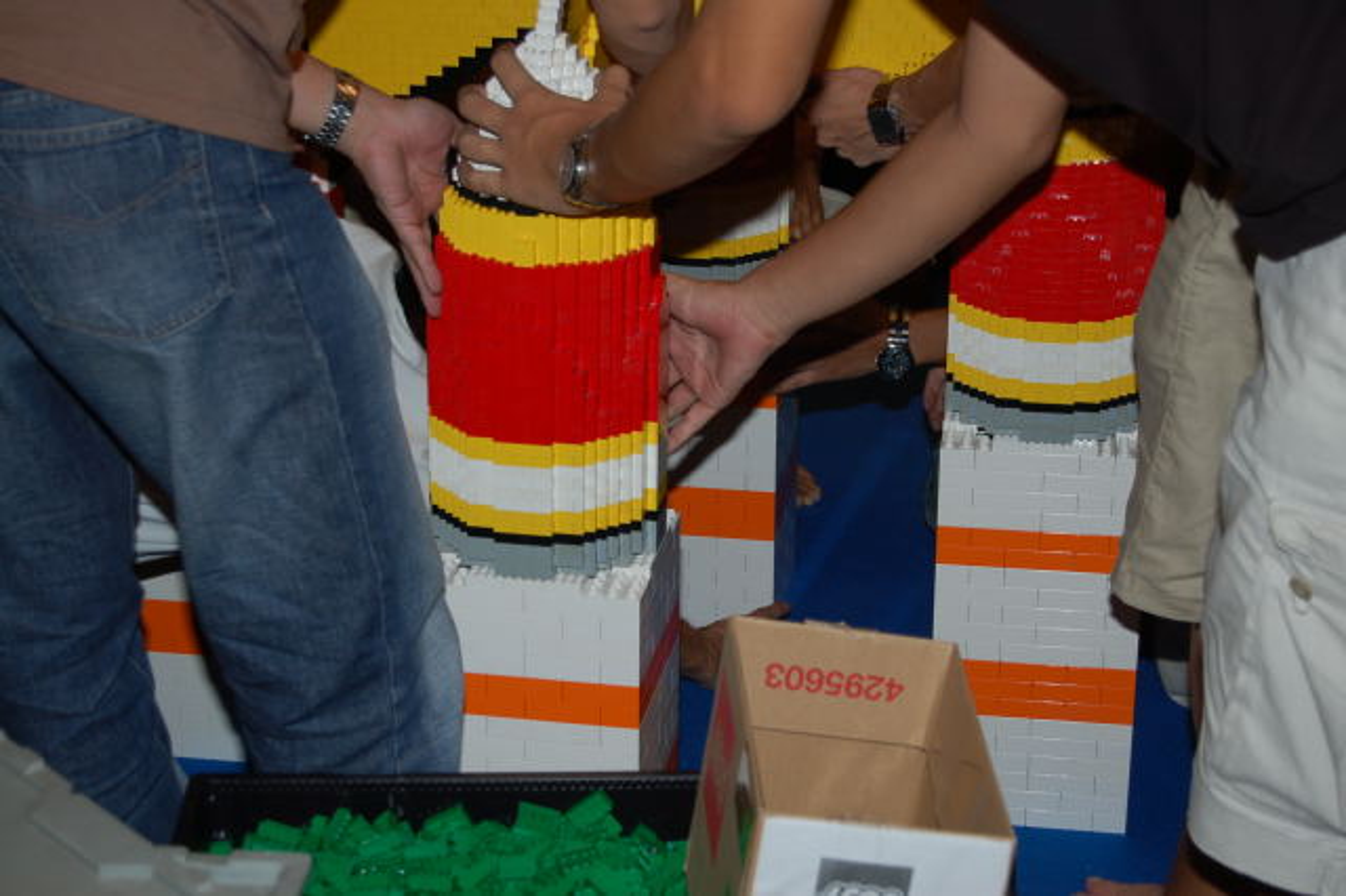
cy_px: 448
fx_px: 2803
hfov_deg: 27.0
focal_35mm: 75
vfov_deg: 18.2
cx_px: 673
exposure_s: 1/60
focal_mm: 50
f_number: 5.6
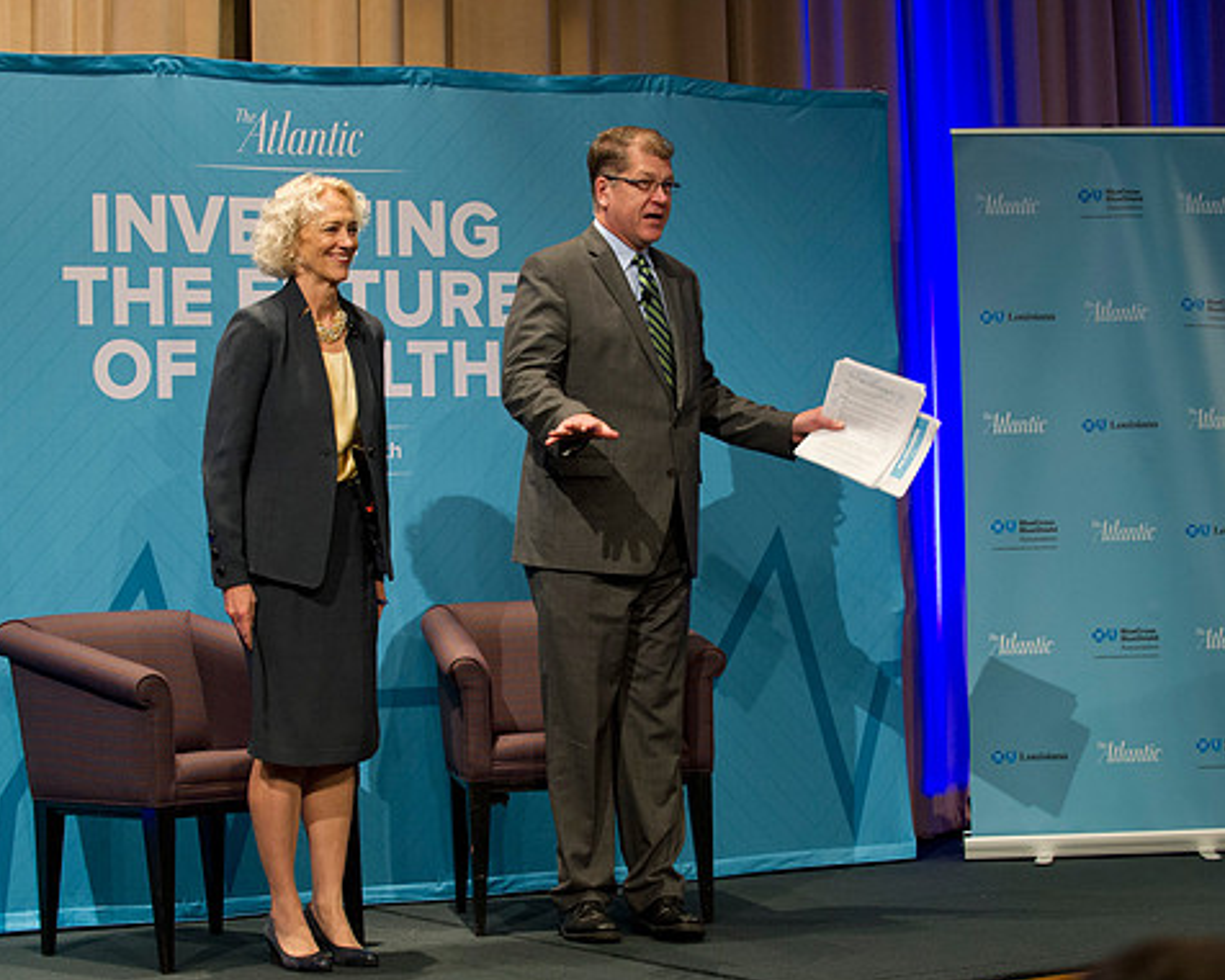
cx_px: 592
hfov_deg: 23.8
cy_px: 494
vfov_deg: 19.2
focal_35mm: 80
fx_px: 2901
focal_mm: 70
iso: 2500
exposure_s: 1/125
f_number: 4
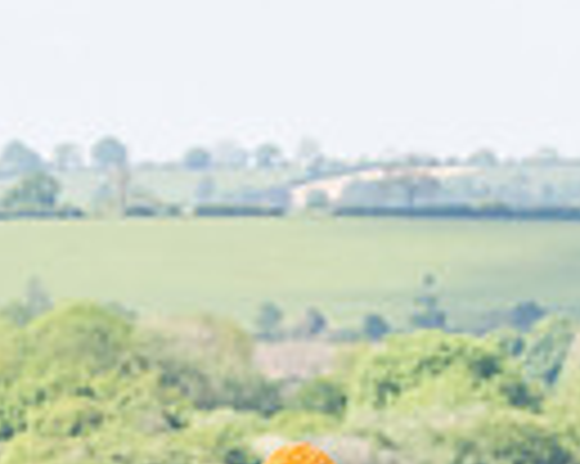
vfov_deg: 2.1
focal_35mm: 735
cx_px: -217
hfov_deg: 2.6
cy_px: 842
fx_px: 12607
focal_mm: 70
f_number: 5
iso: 400
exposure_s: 1/1250
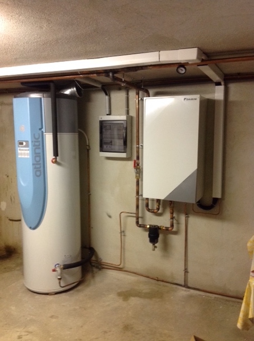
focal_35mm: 35
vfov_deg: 52.7
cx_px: 127
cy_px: 170
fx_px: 343
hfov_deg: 40.6
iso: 125
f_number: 2.4
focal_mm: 4.28
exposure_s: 1/15
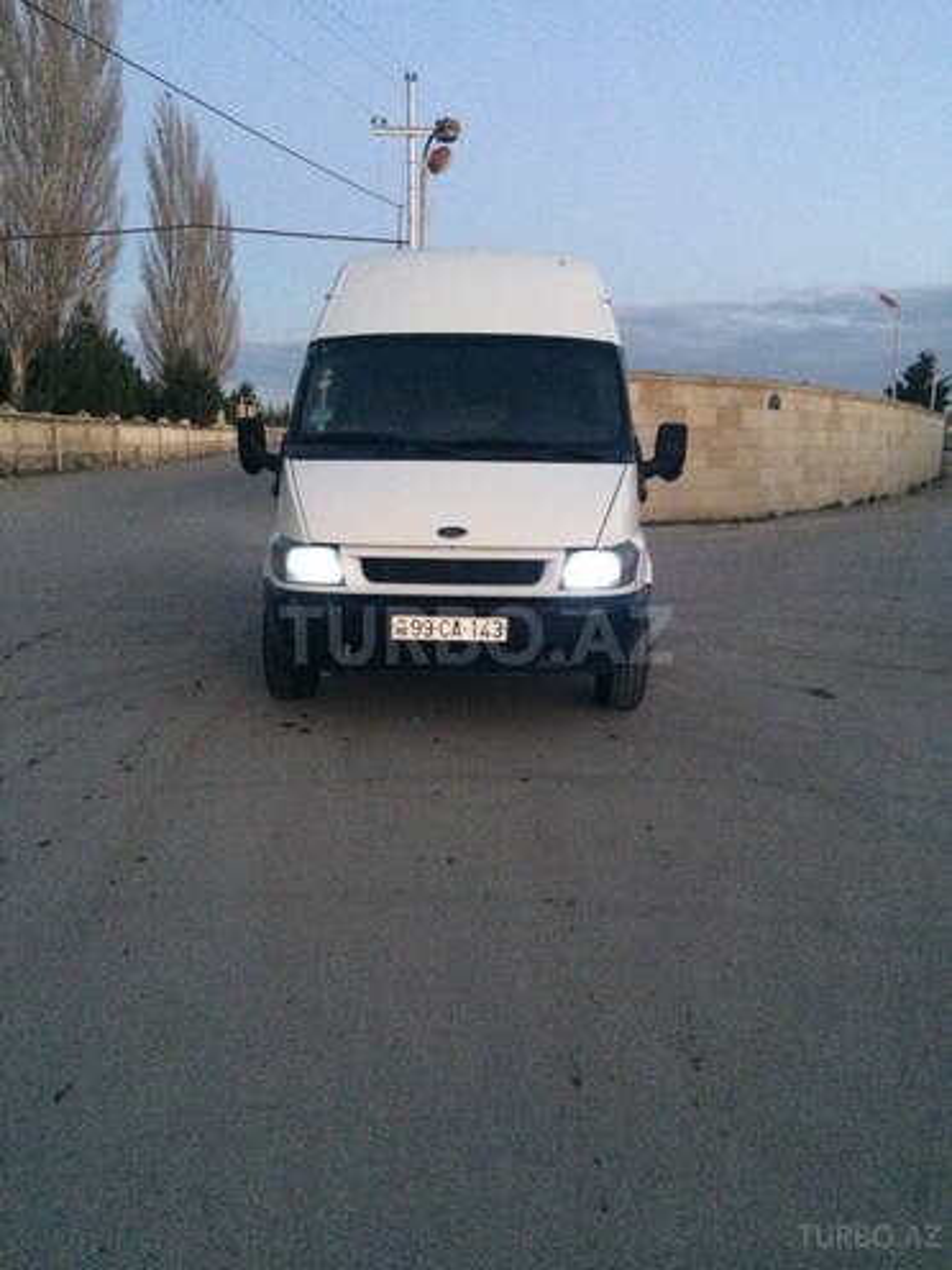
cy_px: 635
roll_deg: -1.8
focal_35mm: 29
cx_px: 476
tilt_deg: -12.5
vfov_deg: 61.7
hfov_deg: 48.2
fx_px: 1063
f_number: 2.2
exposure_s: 1/17
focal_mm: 4.15
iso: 400
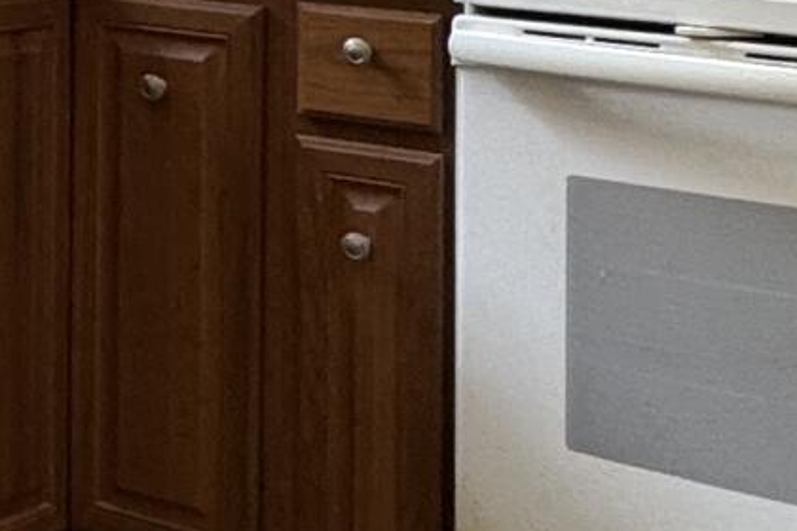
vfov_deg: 12.4
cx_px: -497
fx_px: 2302
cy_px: -320
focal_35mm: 104
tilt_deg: +1.1
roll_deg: +0.1
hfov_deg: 17.2
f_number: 2.2
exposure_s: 1/120
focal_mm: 2.22
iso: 80
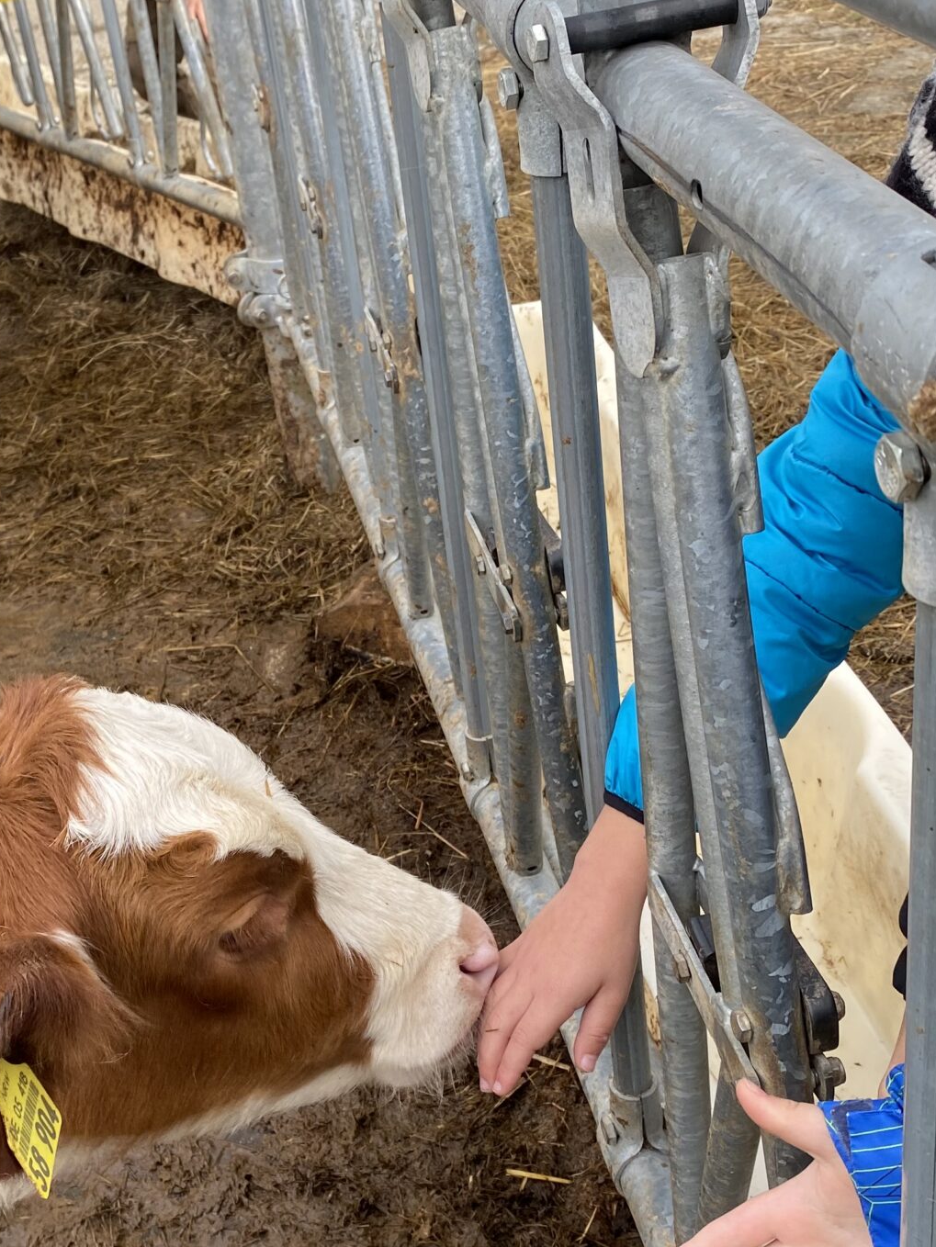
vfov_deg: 38.8
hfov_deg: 29.4
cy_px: 733
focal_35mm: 49
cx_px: 295
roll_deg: +9.2
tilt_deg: -33.3
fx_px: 1766
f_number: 1.8
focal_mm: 4.25
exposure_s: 1/317
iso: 32
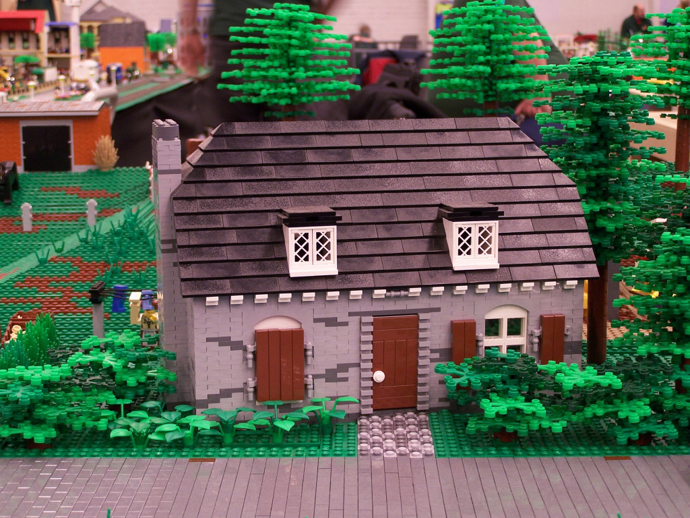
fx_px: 1375
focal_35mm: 69
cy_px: 259
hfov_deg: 28.2
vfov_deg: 21.3
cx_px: 345
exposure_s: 1/2
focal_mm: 11.5
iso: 80
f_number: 3.2
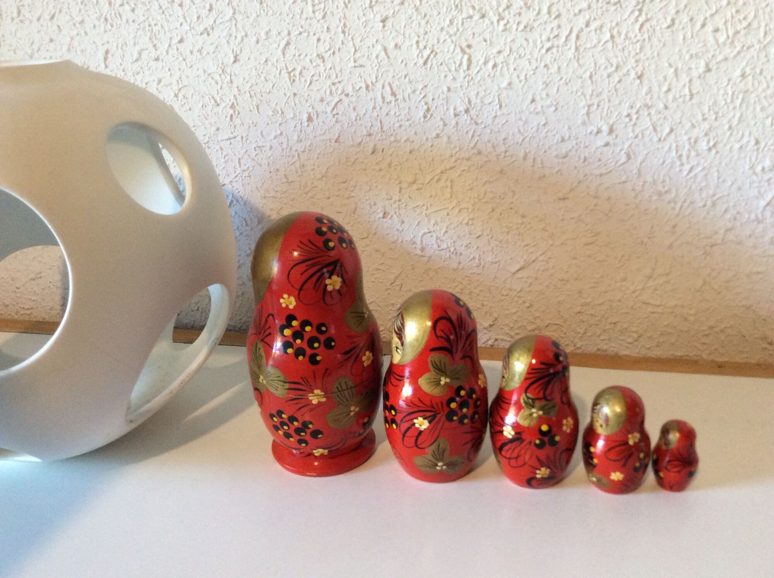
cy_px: 289
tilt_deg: -21.1
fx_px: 714
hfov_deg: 56.9
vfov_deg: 44.1
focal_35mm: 32
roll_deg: +2.6
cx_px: 387
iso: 160
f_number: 2.4
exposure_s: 1/25
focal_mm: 3.3
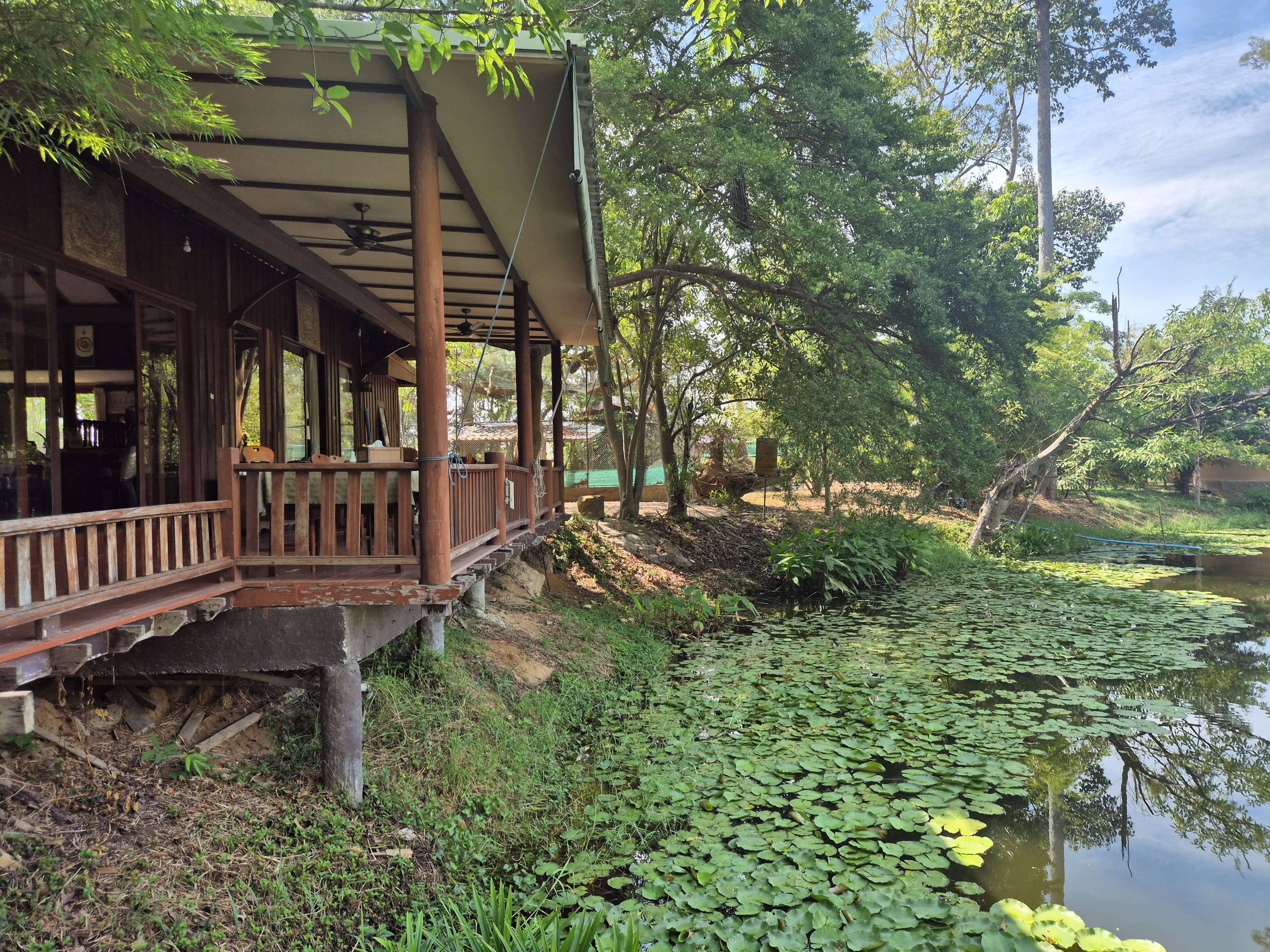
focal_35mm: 23
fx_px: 844
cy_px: 476
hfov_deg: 73.9
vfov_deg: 58.9
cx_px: 635
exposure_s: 1/856
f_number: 1.8
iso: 25
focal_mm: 5.4
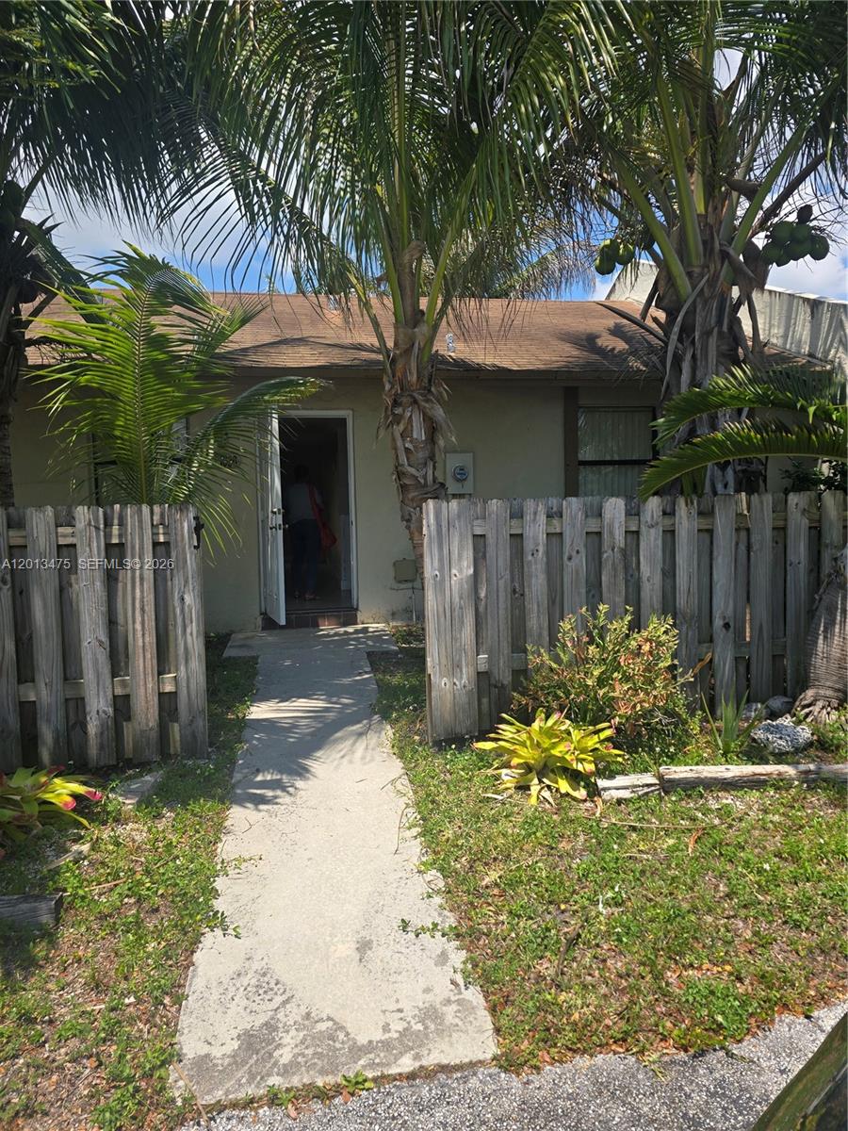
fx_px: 751
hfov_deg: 58.9
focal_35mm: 23
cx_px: 424
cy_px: 566
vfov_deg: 73.9
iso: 12
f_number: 1.7
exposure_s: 1/526
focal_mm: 6.3
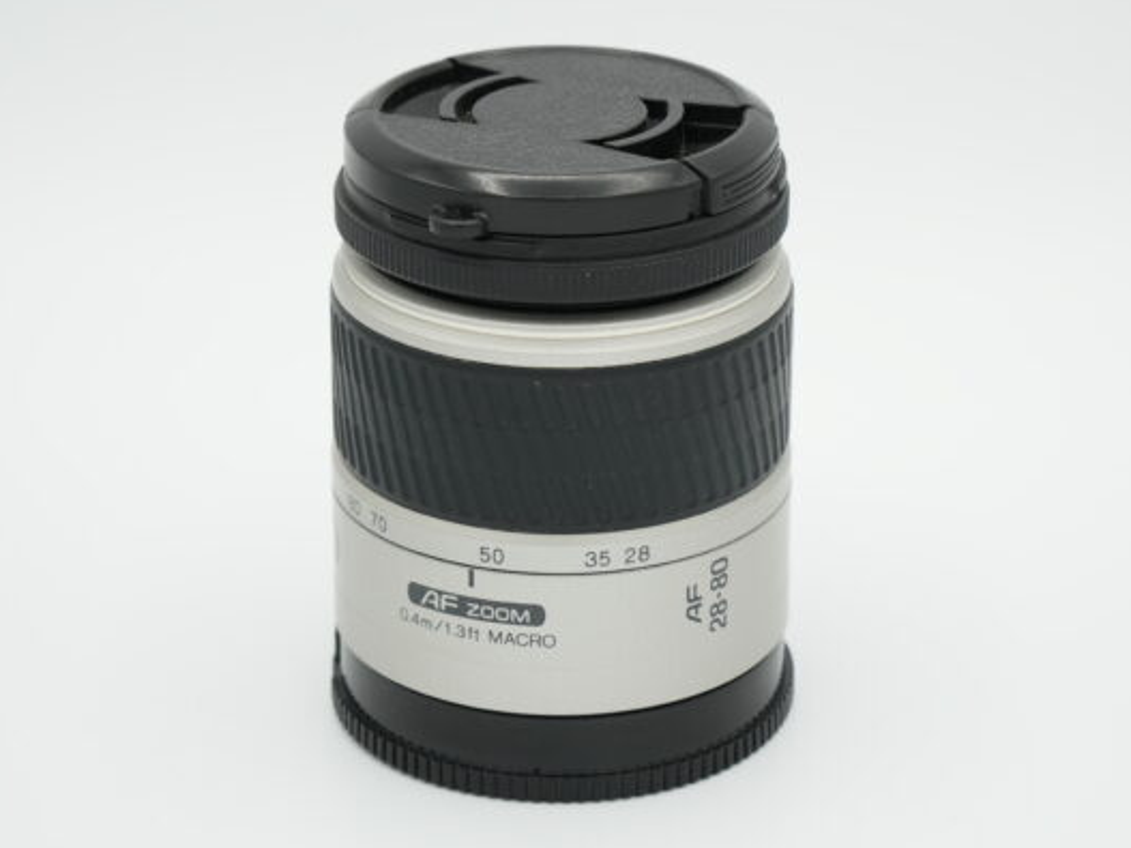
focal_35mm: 115
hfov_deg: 17.1
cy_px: 421
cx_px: 588
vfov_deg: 12.9
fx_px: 3757
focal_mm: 70
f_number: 11
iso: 320
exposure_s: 1/125
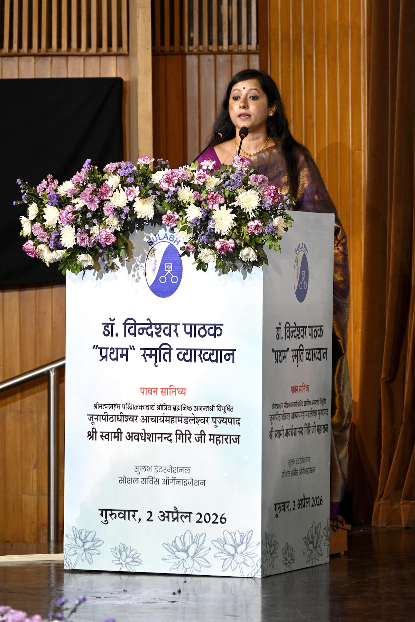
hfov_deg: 8.9
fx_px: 2680
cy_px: 311
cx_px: 208
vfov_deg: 13.2
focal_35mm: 155
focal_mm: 155
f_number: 6.3
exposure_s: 1/125
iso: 1600
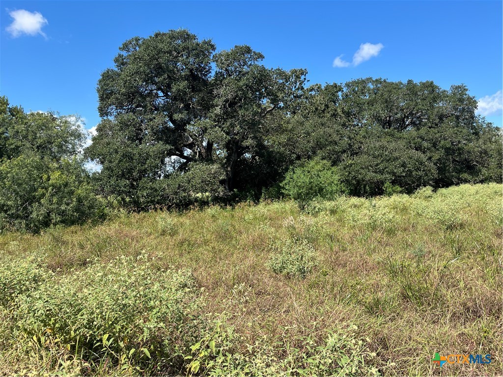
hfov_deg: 67.3
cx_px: 252
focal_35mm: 26
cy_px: 188
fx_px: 378
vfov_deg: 53.1
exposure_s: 1/2222
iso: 50
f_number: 1.6
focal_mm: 5.1
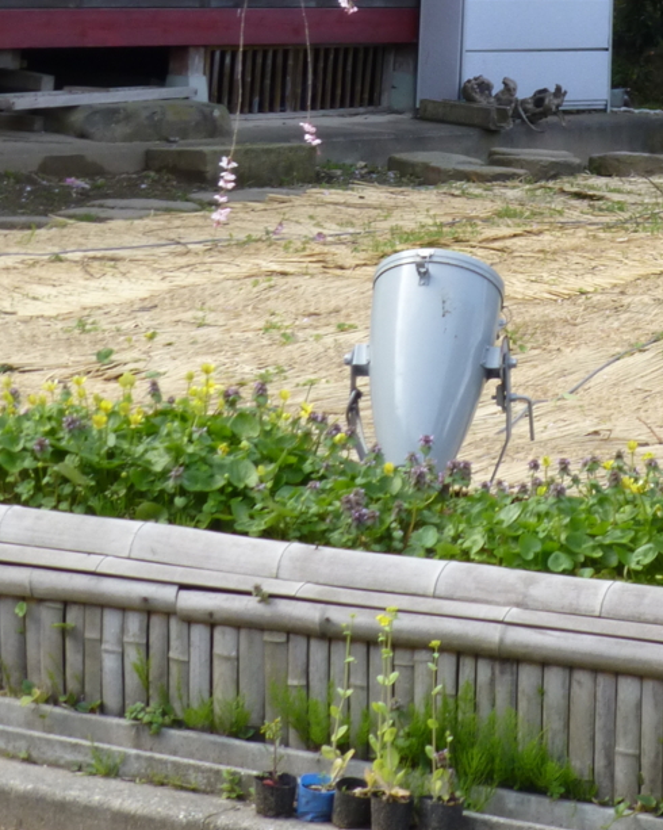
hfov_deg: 9.7
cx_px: 731
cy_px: 130
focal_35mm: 158
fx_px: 3877
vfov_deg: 12.1
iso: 100
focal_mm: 11
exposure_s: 1/80
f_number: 4.8
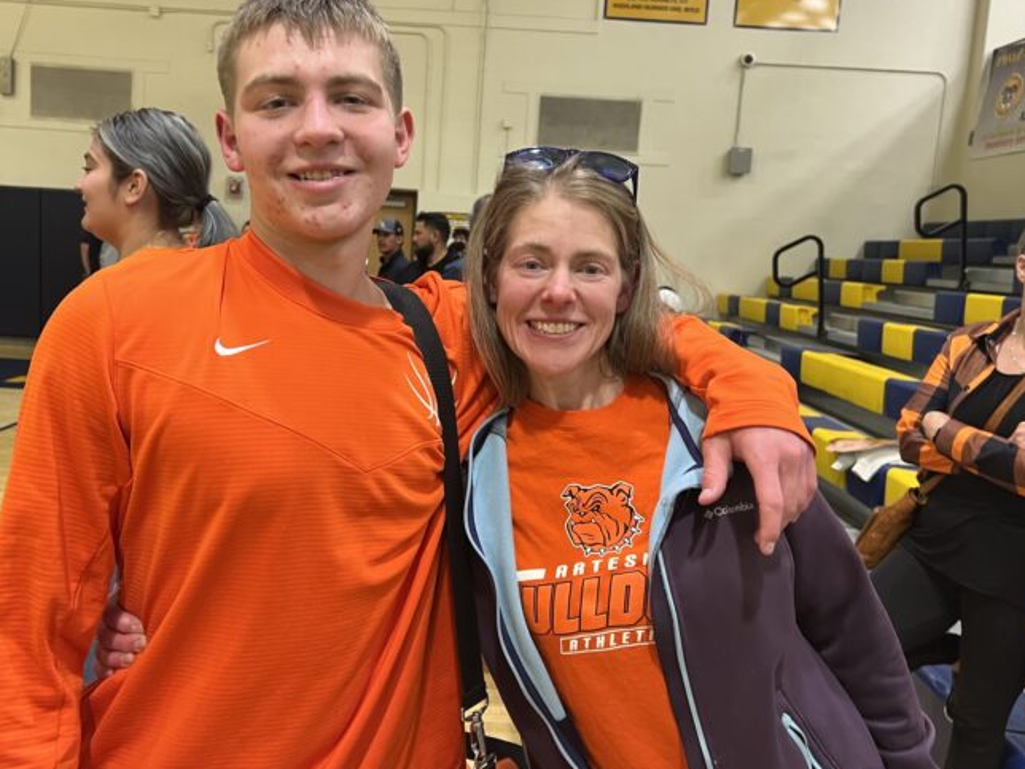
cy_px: 360
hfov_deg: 58.2
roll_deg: -3.3
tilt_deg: -7.0
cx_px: 458
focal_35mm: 31
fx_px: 918
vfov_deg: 45.4
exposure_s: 1/60
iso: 160
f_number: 1.5
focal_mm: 5.7
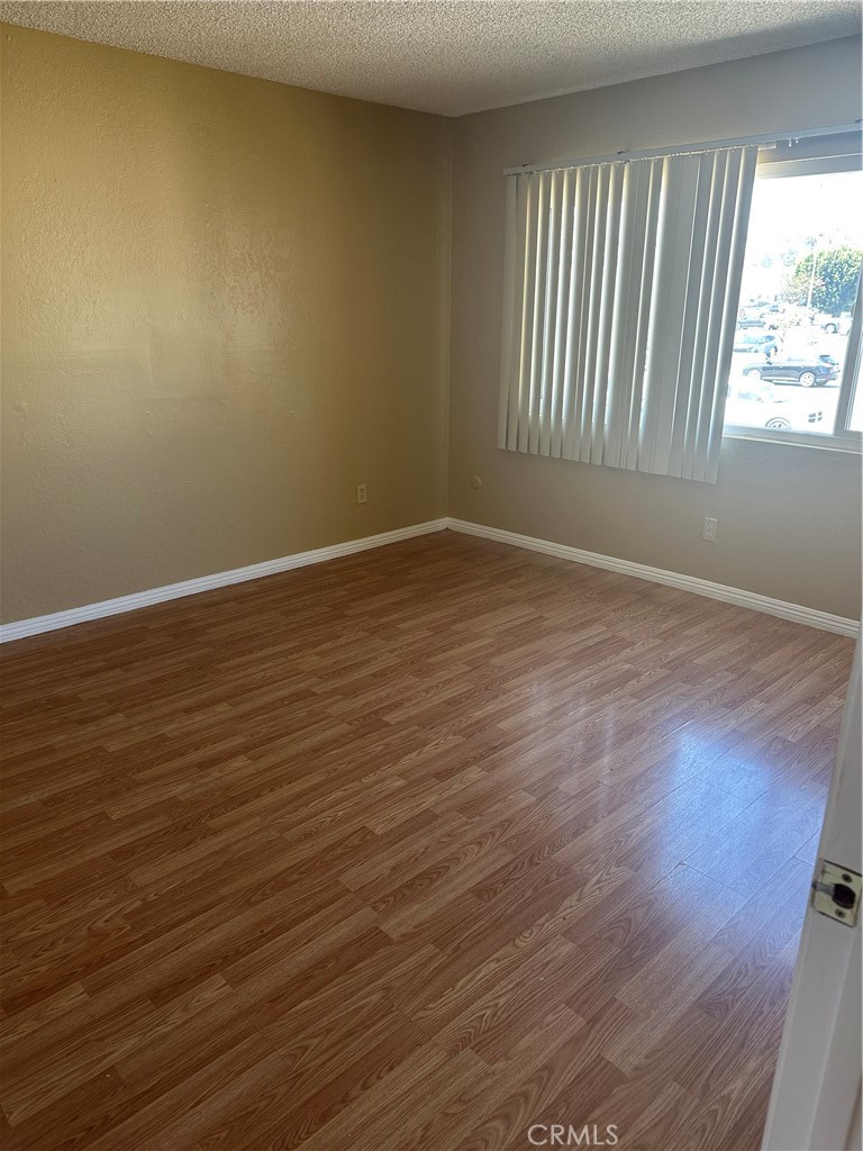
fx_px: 798
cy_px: 576
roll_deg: -1.3
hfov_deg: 56.8
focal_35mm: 24
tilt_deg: -18.1
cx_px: 432
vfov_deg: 71.6
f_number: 1.78
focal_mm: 6.86
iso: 160
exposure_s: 1/120
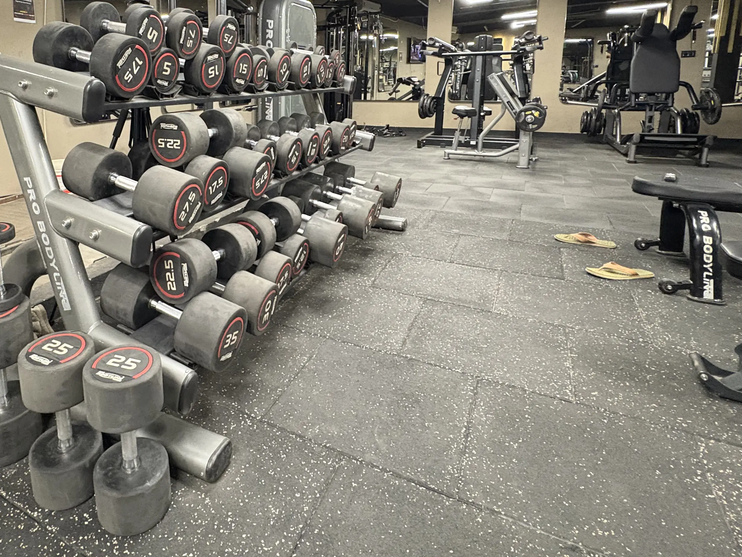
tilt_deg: -9.0
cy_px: 160
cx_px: 246
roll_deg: +0.3
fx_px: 493
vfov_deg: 56.8
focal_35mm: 23
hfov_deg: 71.7
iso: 800
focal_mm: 2.22
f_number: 2.2
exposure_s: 1/50
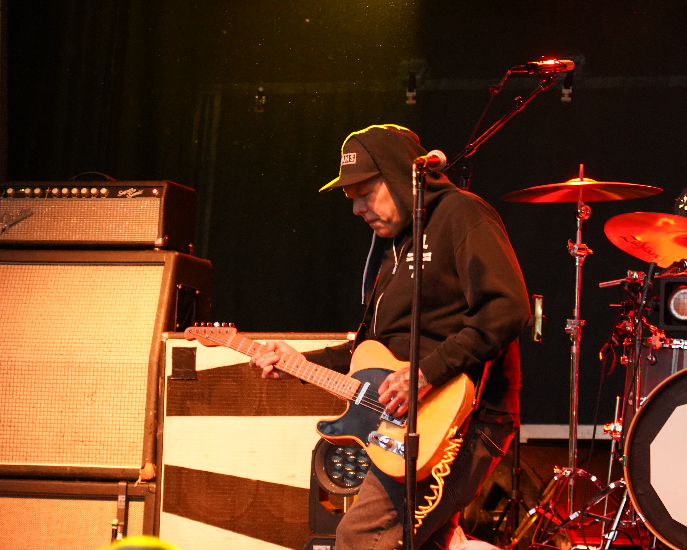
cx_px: 500
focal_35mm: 162
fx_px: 3294
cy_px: 257
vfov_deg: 9.5
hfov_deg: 11.9
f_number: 4
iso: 6400
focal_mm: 105
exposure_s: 1/160
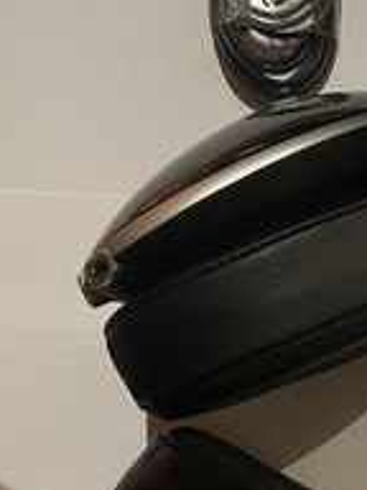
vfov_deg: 28.8
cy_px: 431
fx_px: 919
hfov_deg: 21.4
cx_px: 412
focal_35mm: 65
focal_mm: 5.1
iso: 500
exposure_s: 1/33
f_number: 1.6
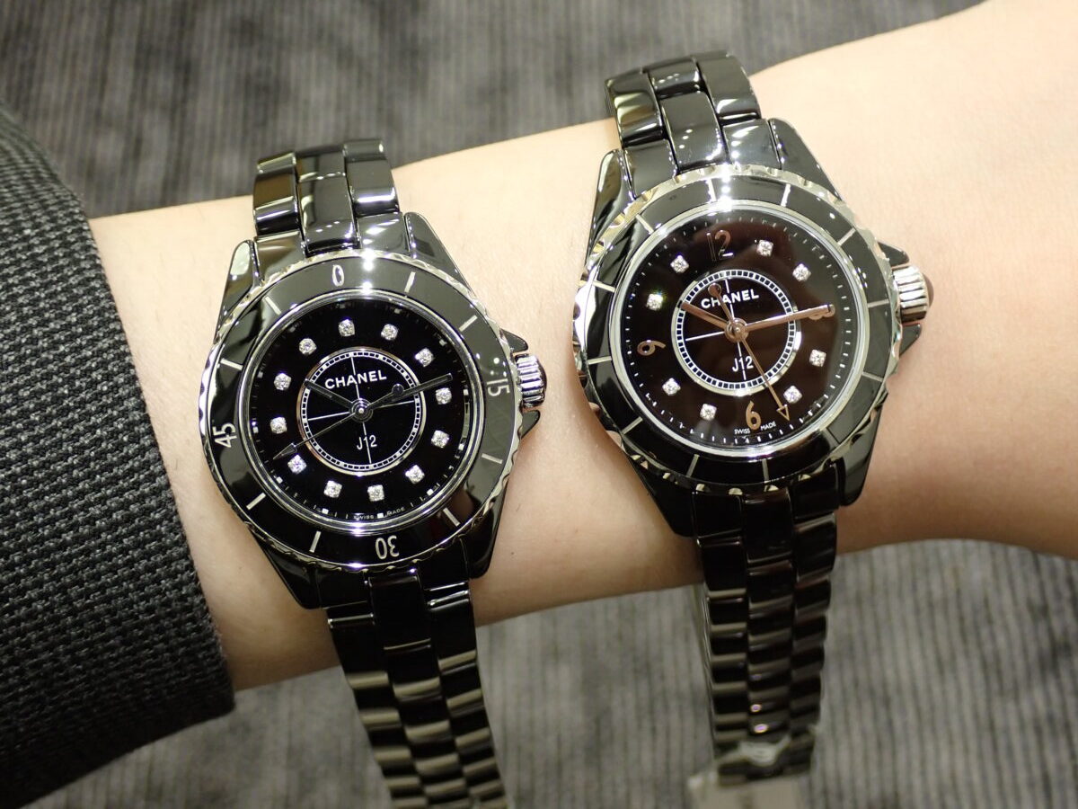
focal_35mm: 62
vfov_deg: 23.7
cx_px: 539
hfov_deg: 31.2
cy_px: 404
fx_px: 1931
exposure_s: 1/60
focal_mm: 11.09
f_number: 3.6
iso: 320
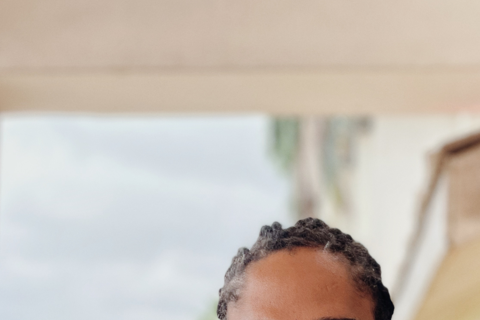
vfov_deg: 24.6
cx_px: 312
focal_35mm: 49
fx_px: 653
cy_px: 395
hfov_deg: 40.0
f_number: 1.6
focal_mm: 4.2
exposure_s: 1/703
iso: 50
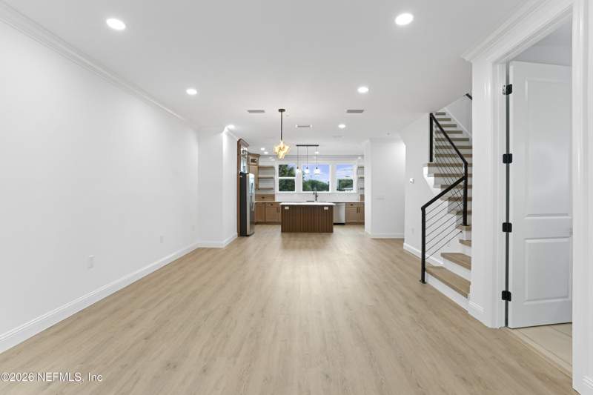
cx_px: 296
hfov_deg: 93.3
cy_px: 198
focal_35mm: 17
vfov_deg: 70.4
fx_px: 280
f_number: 8
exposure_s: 1/15
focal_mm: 17
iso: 800
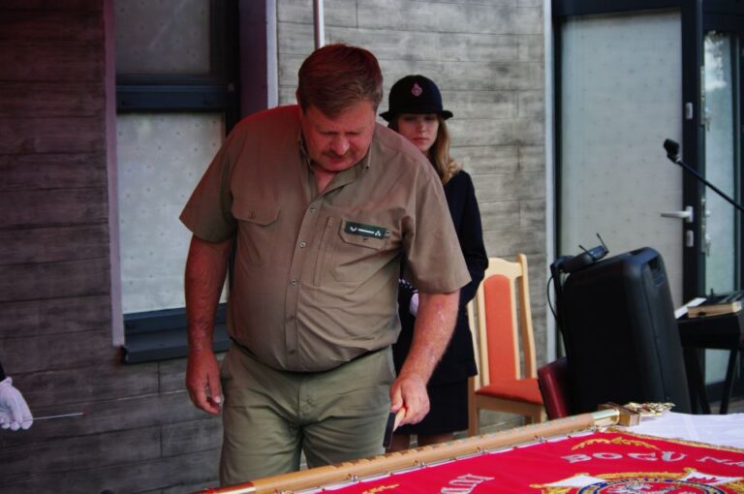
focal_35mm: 75
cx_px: 372
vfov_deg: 18.1
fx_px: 1548
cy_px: 247
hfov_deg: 27.0
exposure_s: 1/350
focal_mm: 50
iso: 200
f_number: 4.5
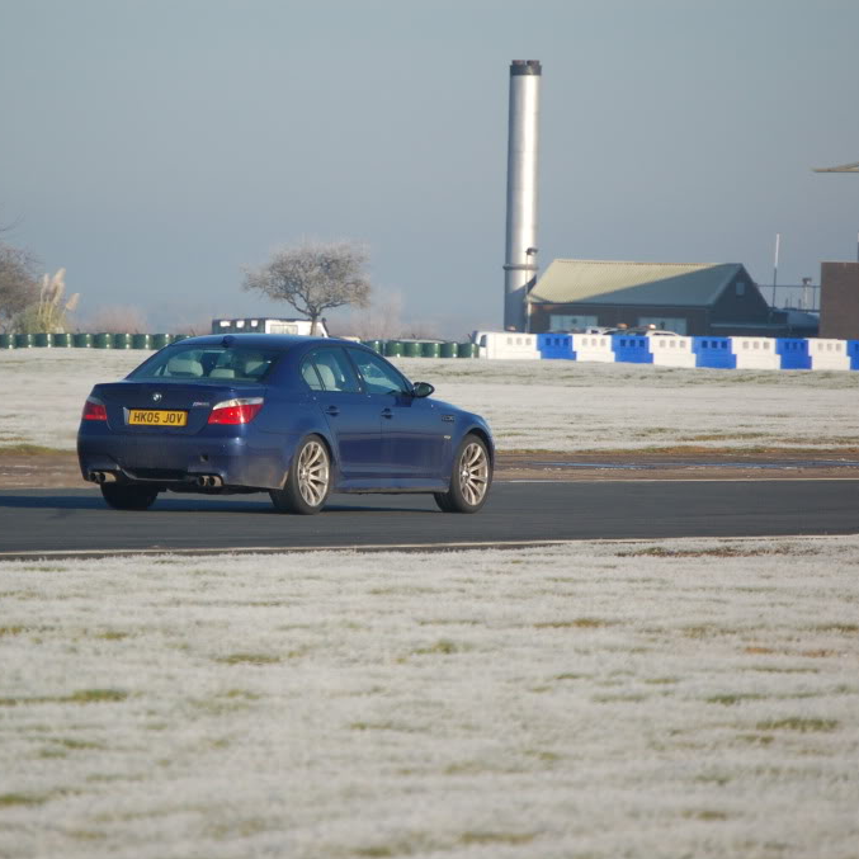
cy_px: 430
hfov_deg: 4.6
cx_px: 370
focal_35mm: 385
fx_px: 10809
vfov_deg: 4.6
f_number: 5.6
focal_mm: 200
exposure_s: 1/1600
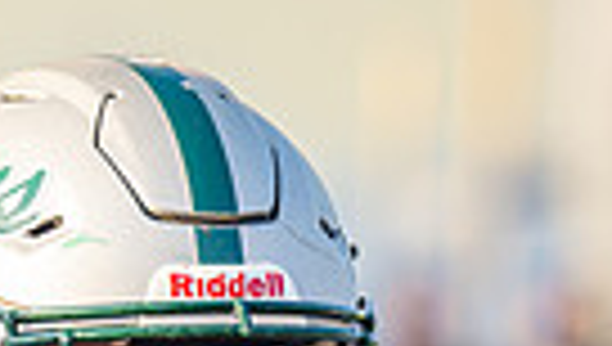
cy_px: 724
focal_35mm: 771
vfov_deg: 1.6
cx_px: 252
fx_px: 12531
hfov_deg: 2.8
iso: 320
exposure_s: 1/1600
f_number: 2.8
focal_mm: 140
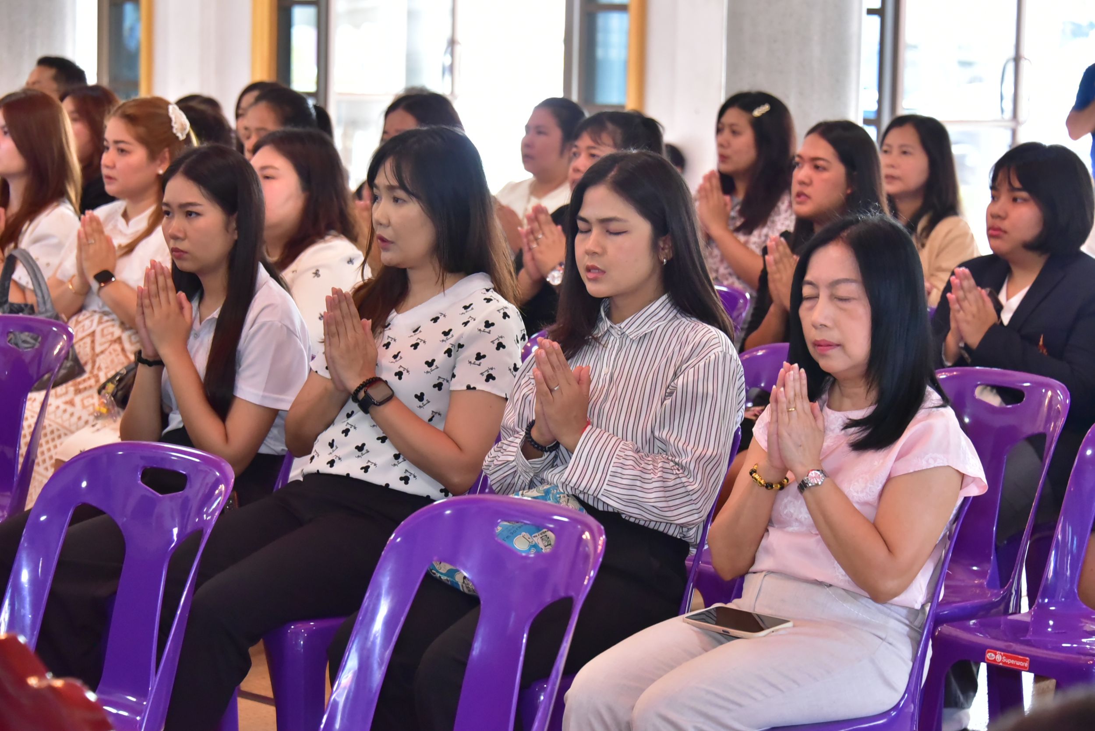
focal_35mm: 100
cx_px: 548
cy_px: 366
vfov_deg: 13.7
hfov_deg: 20.4
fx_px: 3043
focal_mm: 100
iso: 6400
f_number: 6.3
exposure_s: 1/160
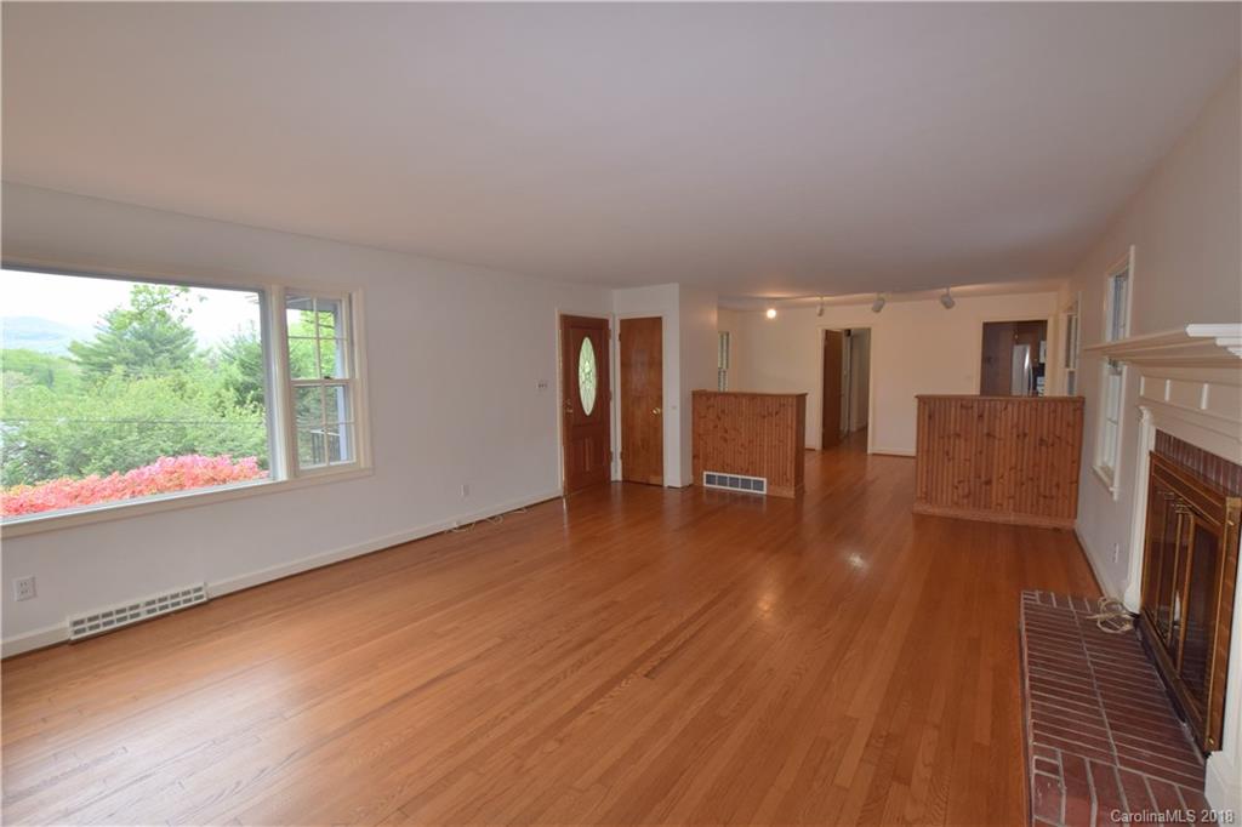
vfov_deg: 77.3
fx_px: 517
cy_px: 414
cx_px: 621
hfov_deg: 100.4
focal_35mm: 15
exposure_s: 1/125
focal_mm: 10
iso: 360
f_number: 5.6
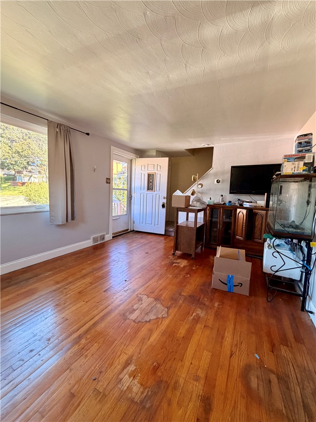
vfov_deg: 102.1
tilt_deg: -7.3
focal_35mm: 14
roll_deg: -1.9
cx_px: 158
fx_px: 170
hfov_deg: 85.7
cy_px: 211
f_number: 2.2
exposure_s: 1/63
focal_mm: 2.22
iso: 320
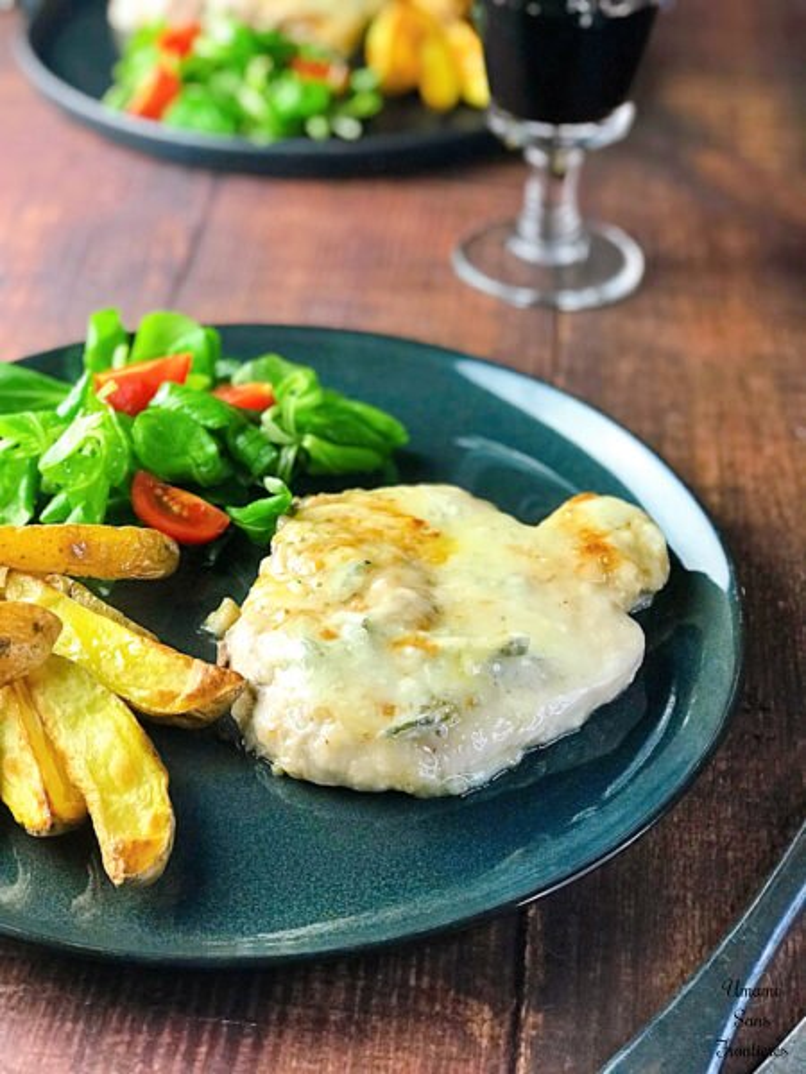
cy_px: 537
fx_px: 1770
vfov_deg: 33.8
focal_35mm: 57
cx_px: 403
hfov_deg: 25.7
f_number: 2.8
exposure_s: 1/50
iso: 125
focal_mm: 6.6
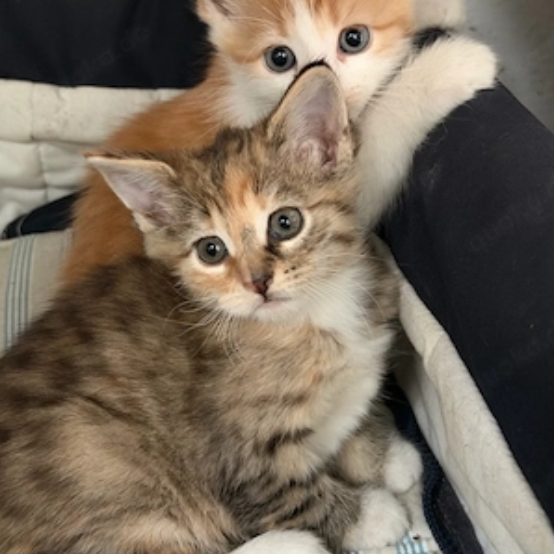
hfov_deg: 30.0
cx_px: 277
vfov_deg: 30.0
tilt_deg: -28.3
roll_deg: +1.0
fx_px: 1032
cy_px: 231
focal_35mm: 57
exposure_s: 1/30
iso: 800
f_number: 1.78
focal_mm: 6.76
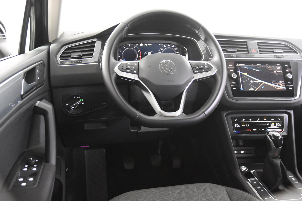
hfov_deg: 53.1
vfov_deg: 36.9
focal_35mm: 36
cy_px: 100
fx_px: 302
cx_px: 151
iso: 7200
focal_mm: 24
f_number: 3
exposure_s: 1/40
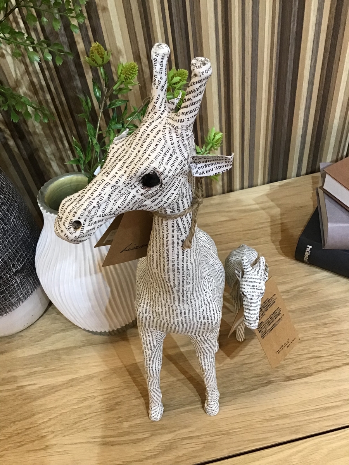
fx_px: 417
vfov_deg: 58.4
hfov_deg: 45.4
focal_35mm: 31
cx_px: 174
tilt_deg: -47.6
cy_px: 232
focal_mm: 3.3
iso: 125
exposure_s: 1/30
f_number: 2.4
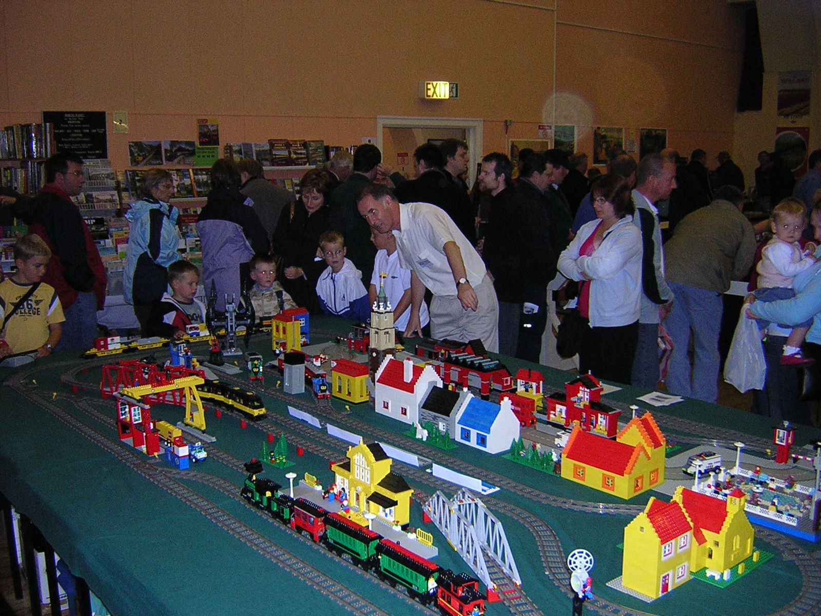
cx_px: 410
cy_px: 308
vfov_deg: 39.7
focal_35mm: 36
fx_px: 854
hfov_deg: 51.4
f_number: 2.6
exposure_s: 1/60.1
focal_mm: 4.7
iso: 400
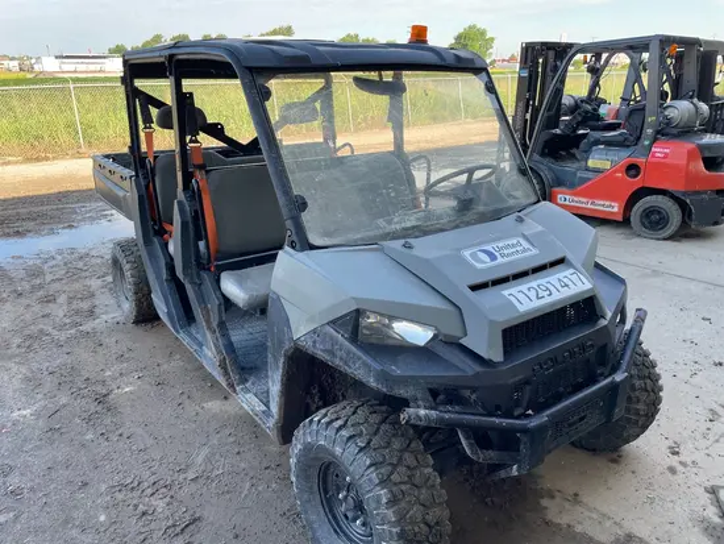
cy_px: 272
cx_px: 362
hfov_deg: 67.3
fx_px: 544
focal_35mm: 26
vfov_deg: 53.1
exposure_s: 1/410
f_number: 1.6
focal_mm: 4.2
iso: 50
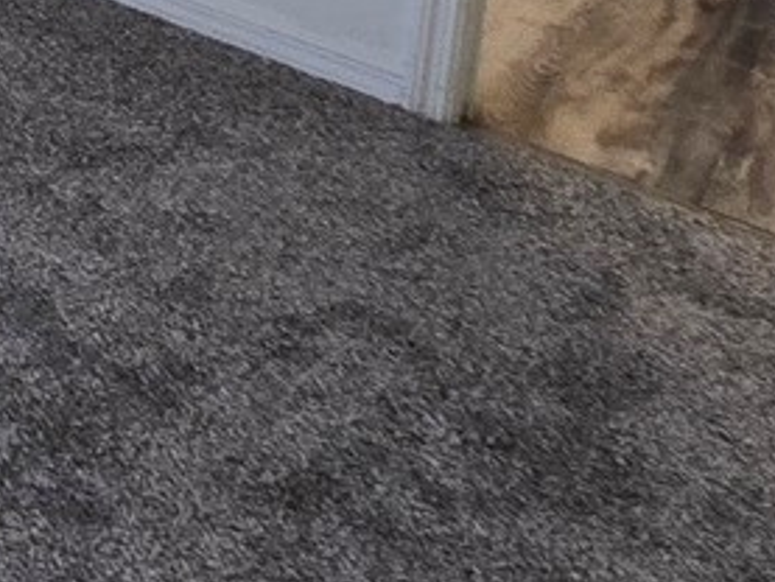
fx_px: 1680
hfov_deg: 16.4
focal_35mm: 75
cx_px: -932
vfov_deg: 14.3
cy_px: -758
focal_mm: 2.2
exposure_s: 1/60
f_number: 2.2
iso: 80
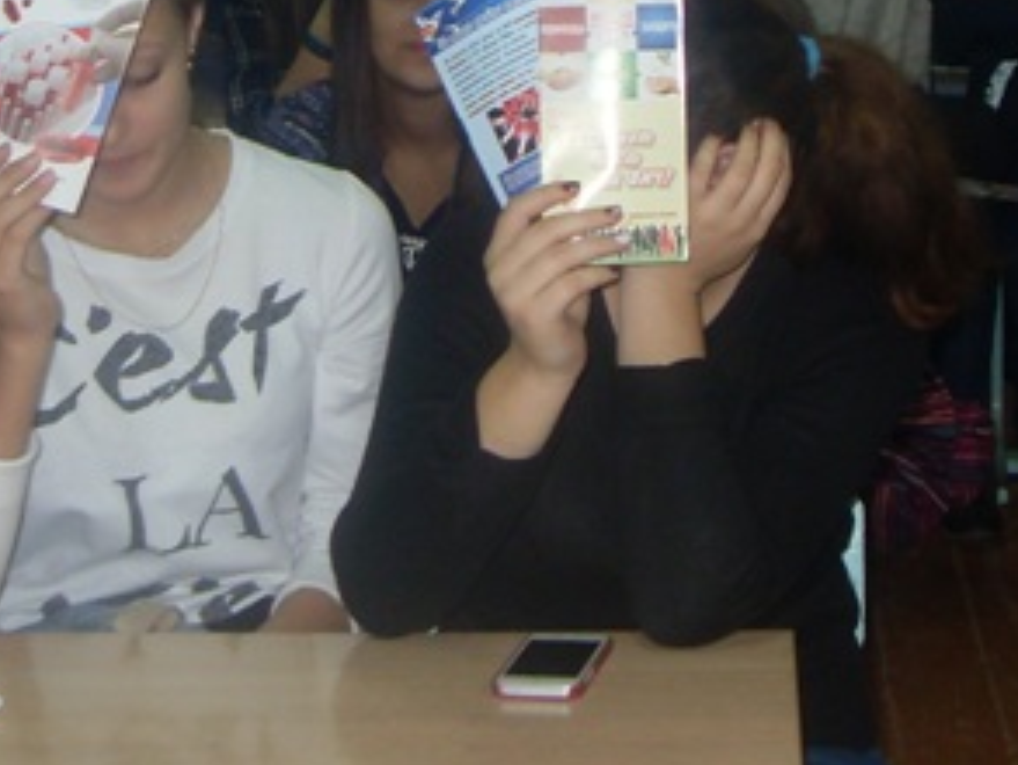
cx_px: 1119
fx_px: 2971
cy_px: -167
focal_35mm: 101
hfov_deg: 18.7
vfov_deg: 14.2
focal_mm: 6.3
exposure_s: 1/45
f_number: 2.8
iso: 100
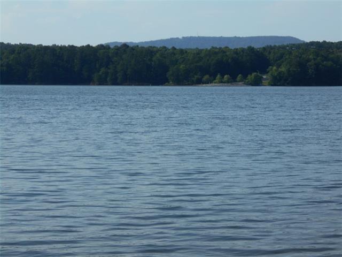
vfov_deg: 13.2
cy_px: 128
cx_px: 171
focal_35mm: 112
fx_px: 1107
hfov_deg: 17.6
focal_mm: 20.1
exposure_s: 1/500
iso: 80
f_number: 6
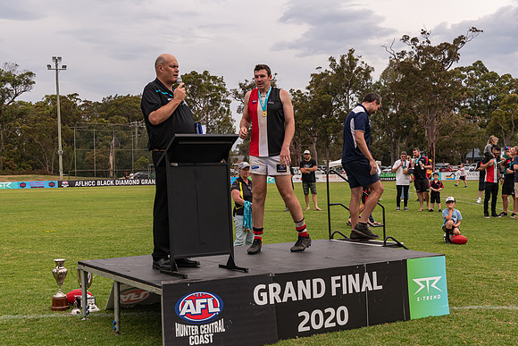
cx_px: 259
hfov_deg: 38.9
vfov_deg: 26.5
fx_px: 734
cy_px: 173
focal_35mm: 51
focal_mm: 34
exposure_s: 1/400
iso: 400
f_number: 6.3
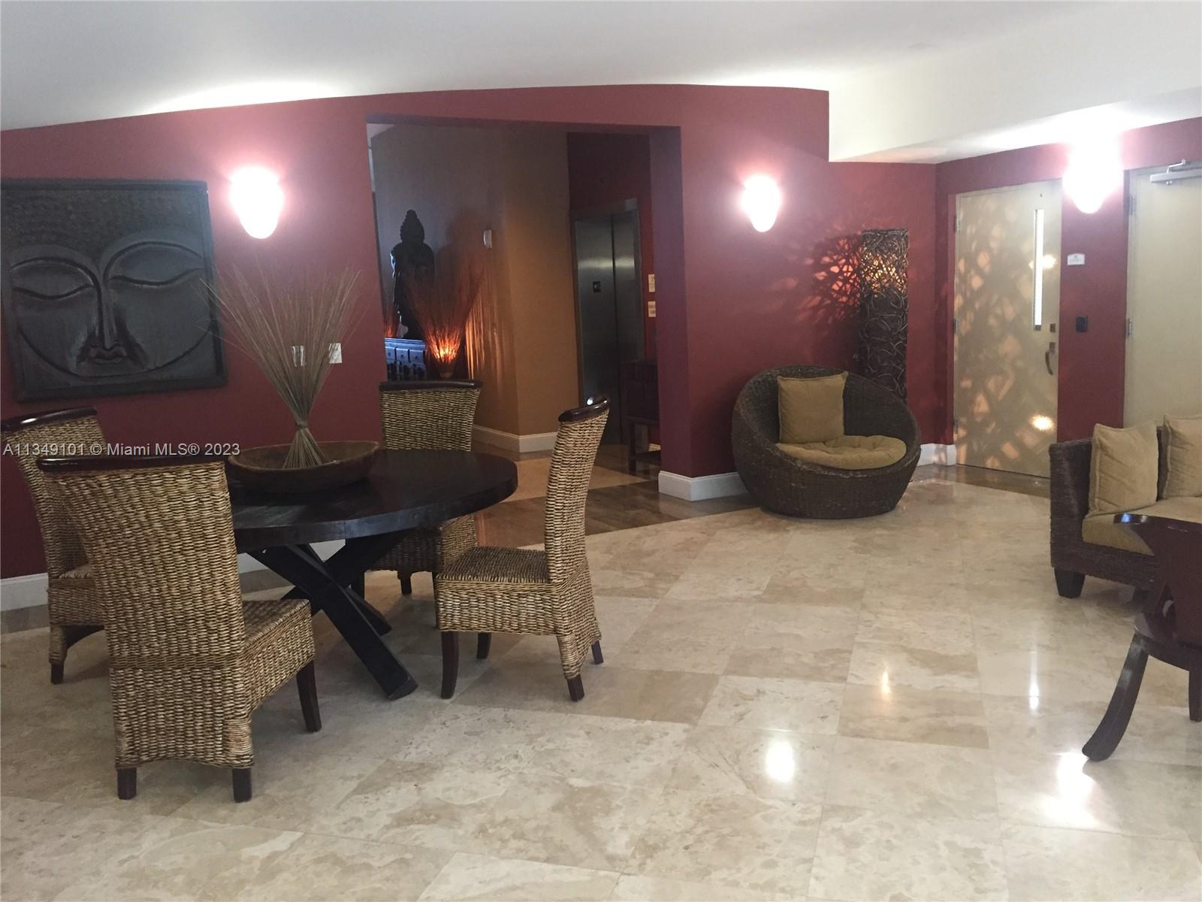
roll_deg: +2.3
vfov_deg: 48.2
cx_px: 601
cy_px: 451
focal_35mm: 29
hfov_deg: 61.7
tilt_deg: -9.0
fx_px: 1007
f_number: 2.2
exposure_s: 1/30
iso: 250
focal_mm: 4.15
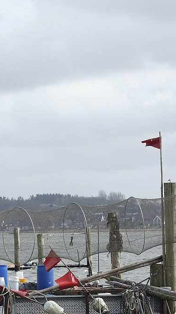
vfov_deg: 11.8
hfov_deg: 6.6
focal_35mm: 182
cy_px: 189
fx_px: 1512
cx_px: 9
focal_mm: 38
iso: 200
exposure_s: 1/250
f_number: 8
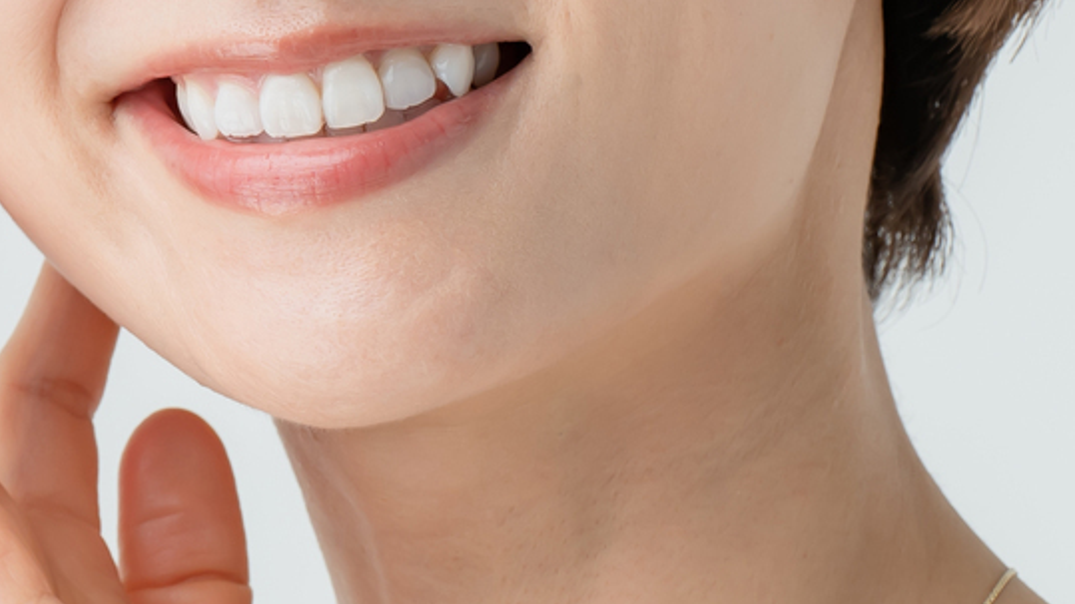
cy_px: 87
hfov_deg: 3.5
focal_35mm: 614
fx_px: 17499
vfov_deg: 2.0
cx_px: 52
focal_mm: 158
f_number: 8
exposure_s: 1/125
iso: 100
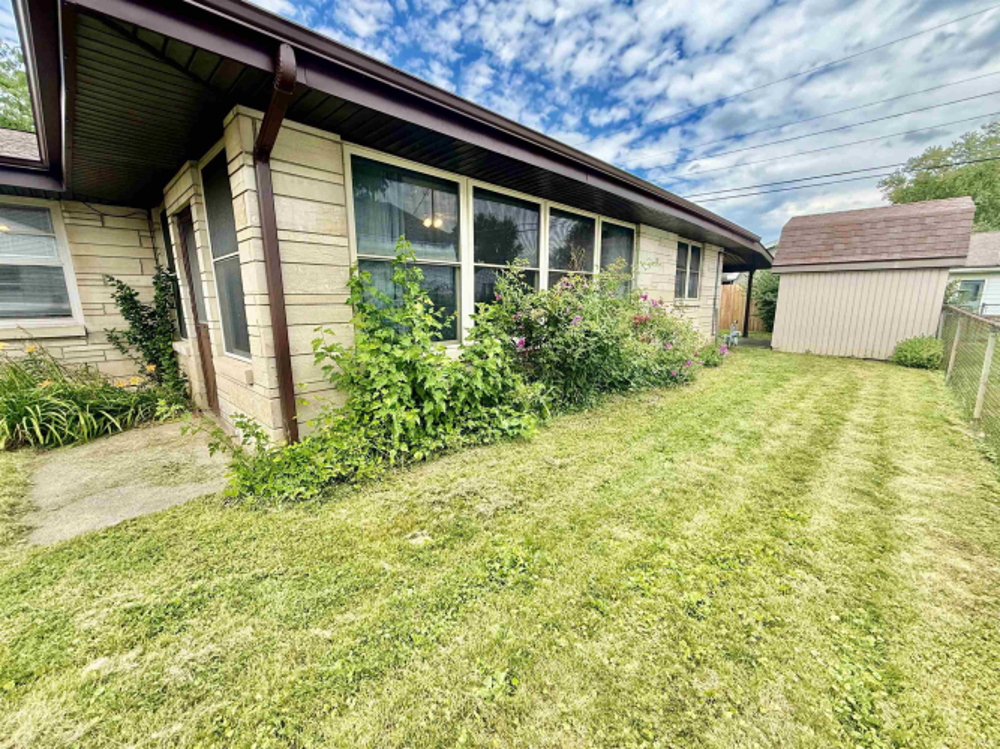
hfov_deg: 102.1
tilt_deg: -9.9
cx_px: 500
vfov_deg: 85.7
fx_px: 404
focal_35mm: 14
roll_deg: +0.5
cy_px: 374
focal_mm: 2.22
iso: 64
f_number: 2.2
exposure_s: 1/559
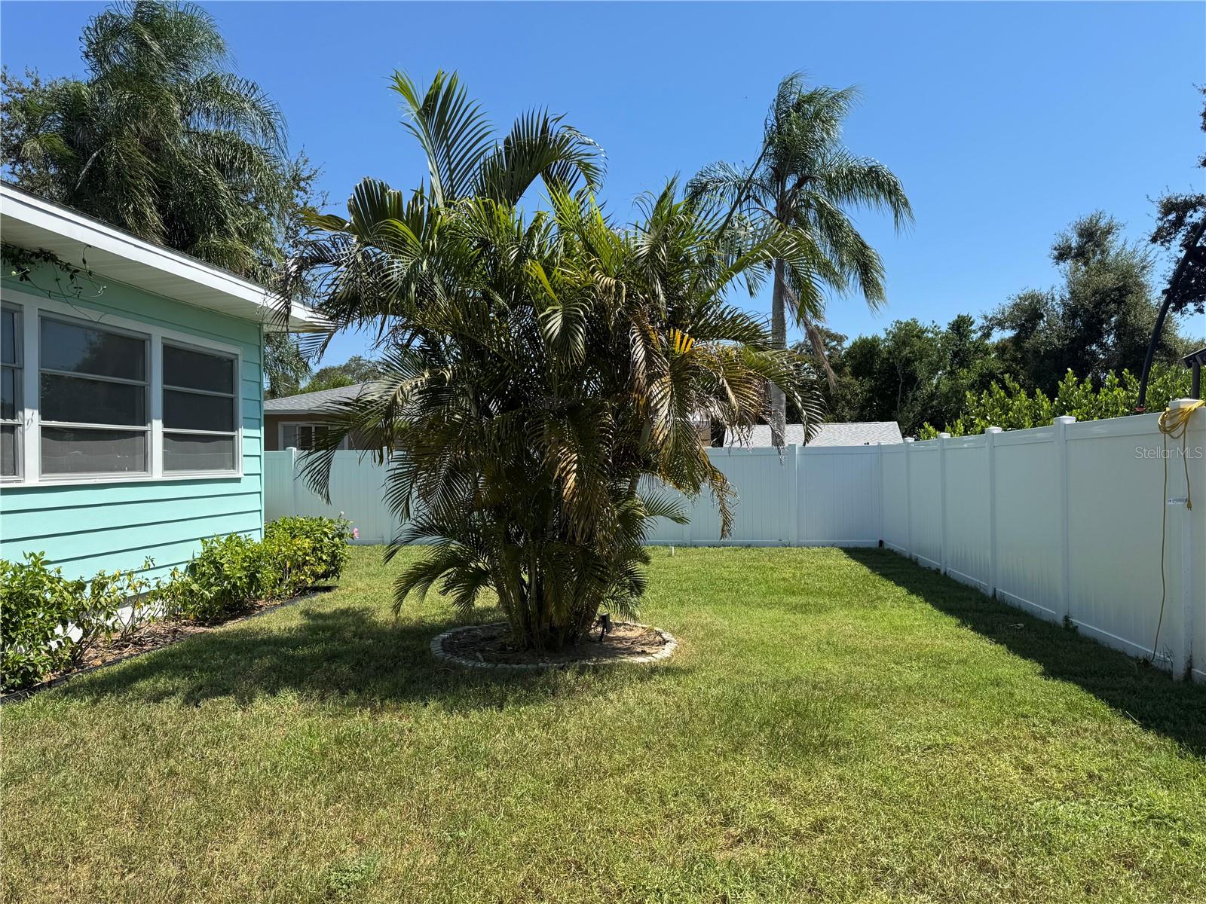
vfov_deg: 56.8
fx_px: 836
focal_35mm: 24
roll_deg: +0.2
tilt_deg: -0.7
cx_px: 603
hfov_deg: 71.6
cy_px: 452
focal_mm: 6.76
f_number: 1.78
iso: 80
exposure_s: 1/3413
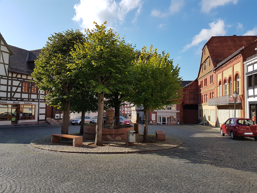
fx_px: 193
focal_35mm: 26
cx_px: 128
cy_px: 96
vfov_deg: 53.1
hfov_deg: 67.3
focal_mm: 4.2
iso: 40
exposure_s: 1/1604
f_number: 1.7
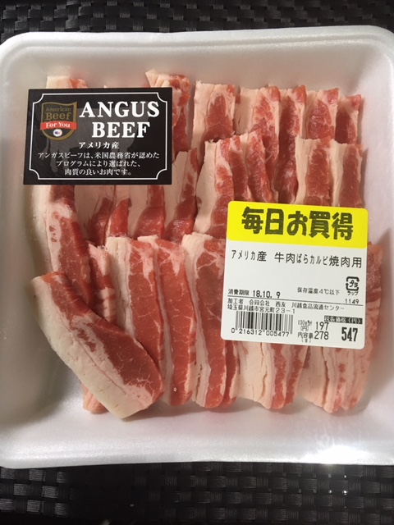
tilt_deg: -82.0
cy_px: 262
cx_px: 197
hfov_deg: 48.2
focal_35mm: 29
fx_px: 440
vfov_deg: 61.7
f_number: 2.2
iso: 100
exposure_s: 1/30
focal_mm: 4.15
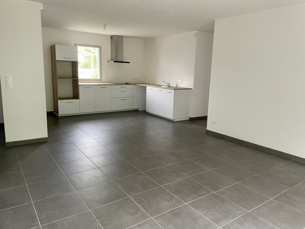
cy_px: 114
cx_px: 152
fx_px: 229
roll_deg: -1.7
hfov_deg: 67.3
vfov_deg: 53.1
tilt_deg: -10.6
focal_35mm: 26
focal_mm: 4.2
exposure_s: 1/60
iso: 160
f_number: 1.6
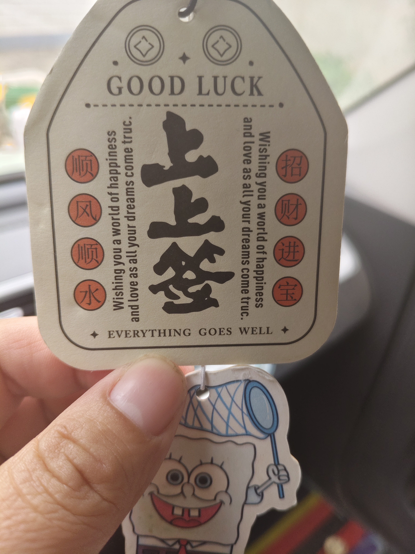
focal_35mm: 26
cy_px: 277
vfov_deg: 67.3
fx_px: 416
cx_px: 208
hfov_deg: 53.1
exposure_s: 1/159
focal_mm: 4.84
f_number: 1.79
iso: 71
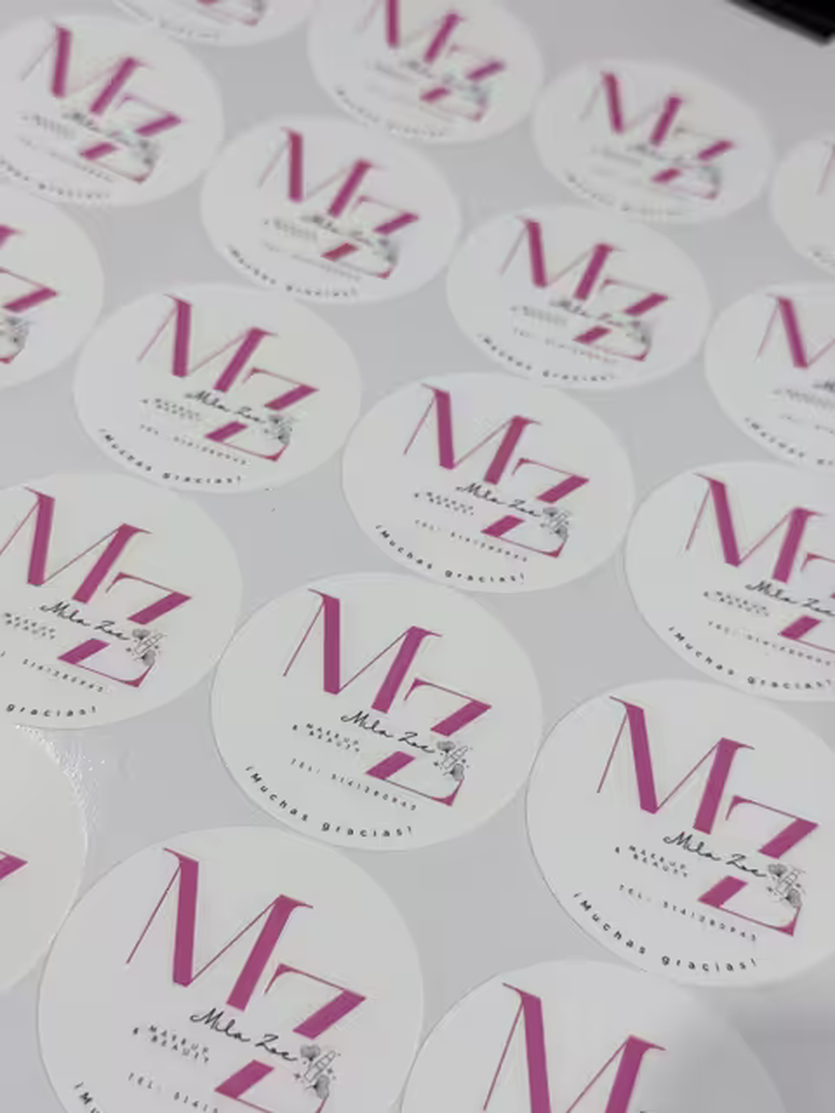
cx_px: 418
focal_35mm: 48
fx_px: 1544
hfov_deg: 30.3
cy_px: 556
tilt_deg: -50.7
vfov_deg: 39.7
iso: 125
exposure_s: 1/60
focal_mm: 6.76
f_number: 1.78
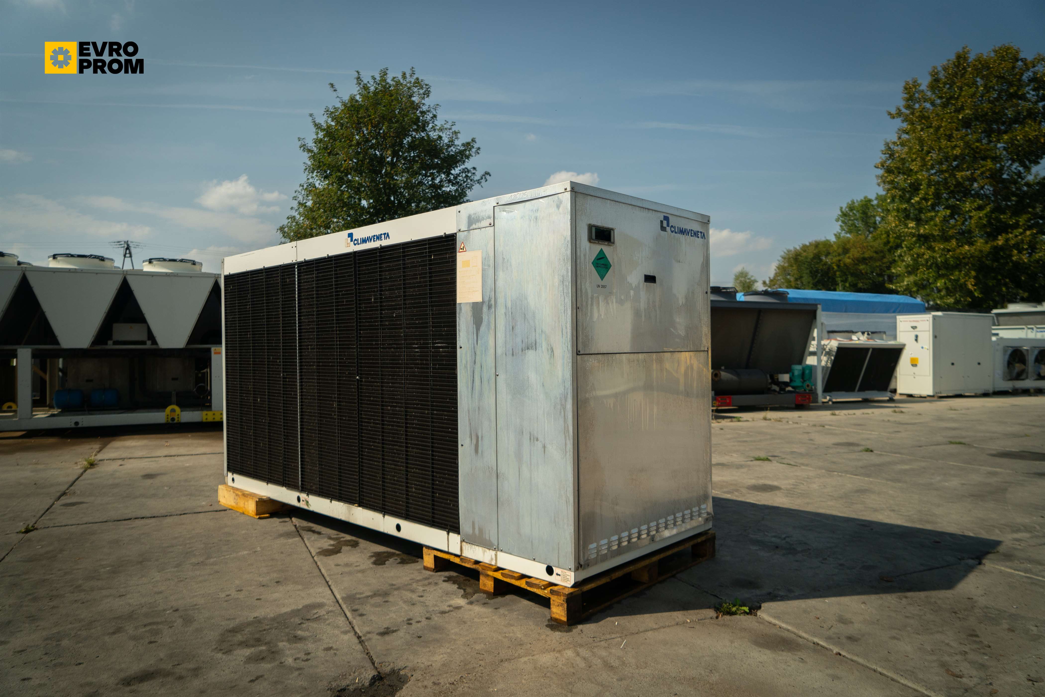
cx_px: 522
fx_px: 697
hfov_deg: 73.7
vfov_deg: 53.1
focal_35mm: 24
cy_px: 348
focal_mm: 24
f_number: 4
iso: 400
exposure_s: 1/1600
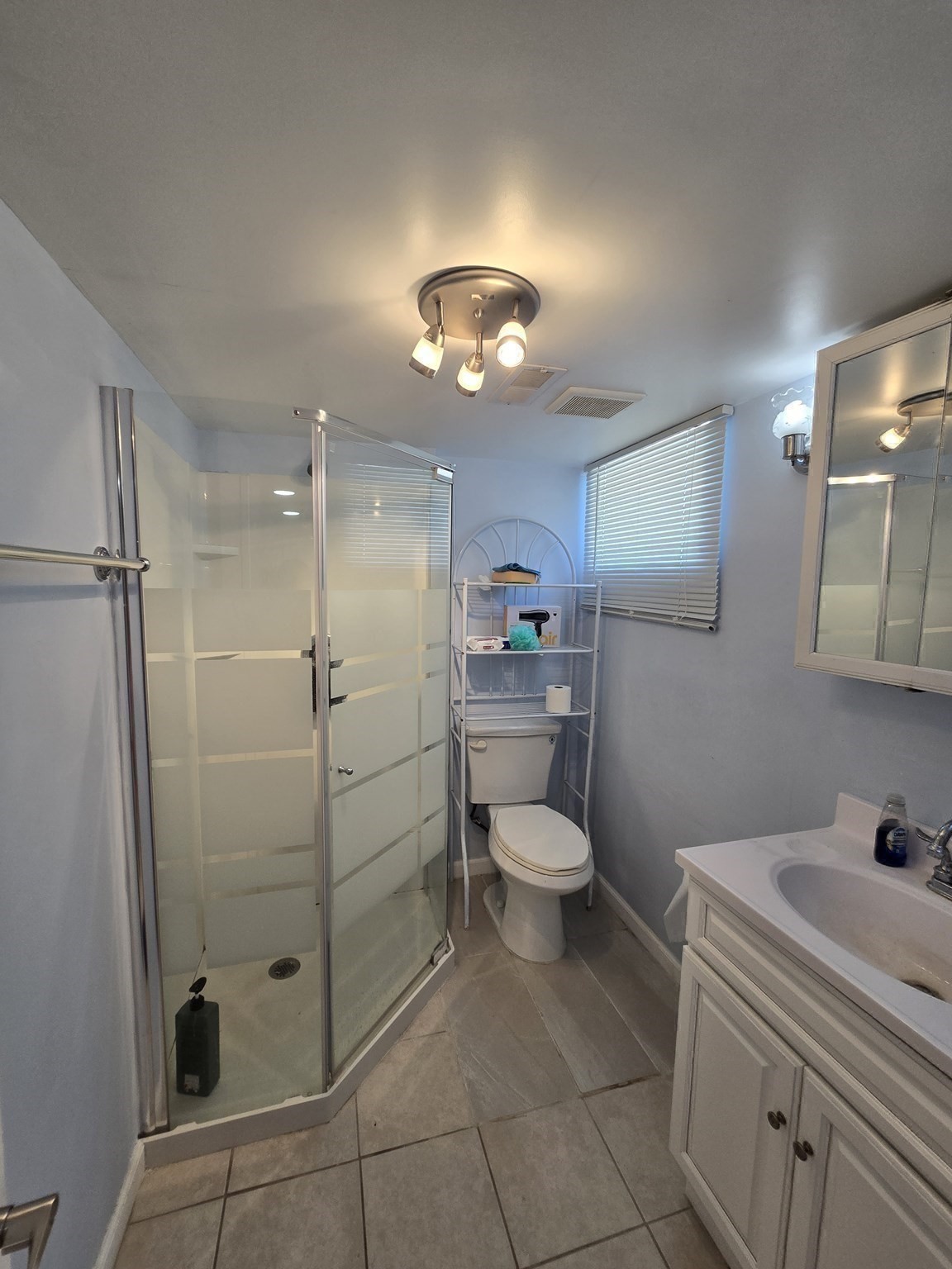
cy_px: 634
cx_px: 476
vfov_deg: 106.2
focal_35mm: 13
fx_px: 477
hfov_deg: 89.9
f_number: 2.2
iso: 64
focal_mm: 2.2
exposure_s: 1/60
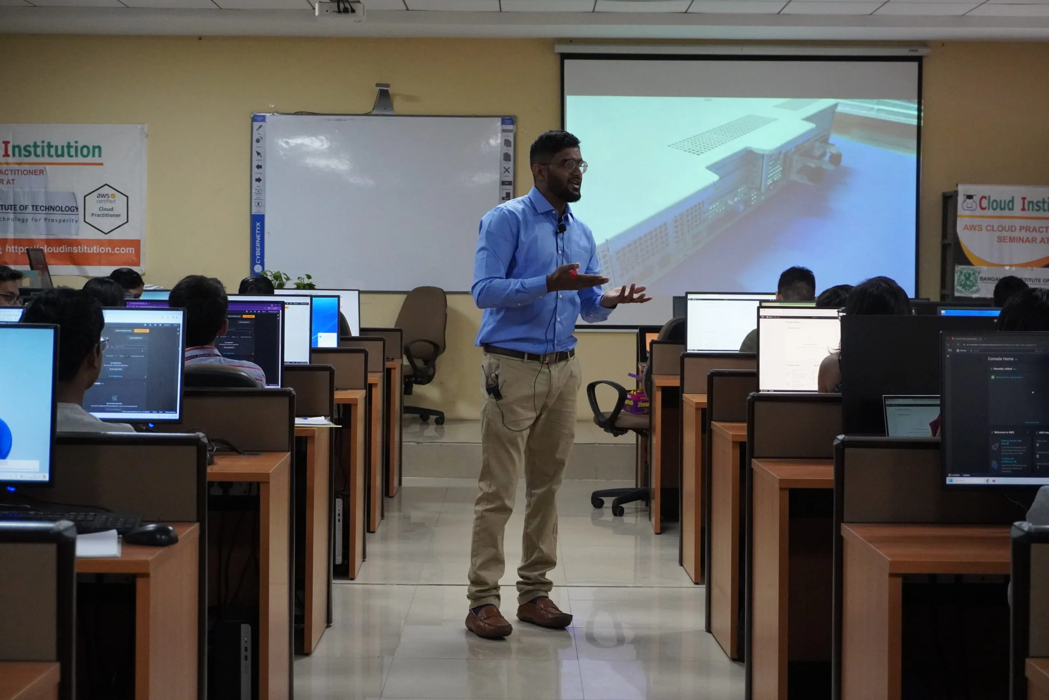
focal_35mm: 66
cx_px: 524
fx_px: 1923
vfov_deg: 20.6
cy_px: 350
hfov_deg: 30.5
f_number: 5.6
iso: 4000
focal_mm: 44
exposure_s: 1/160
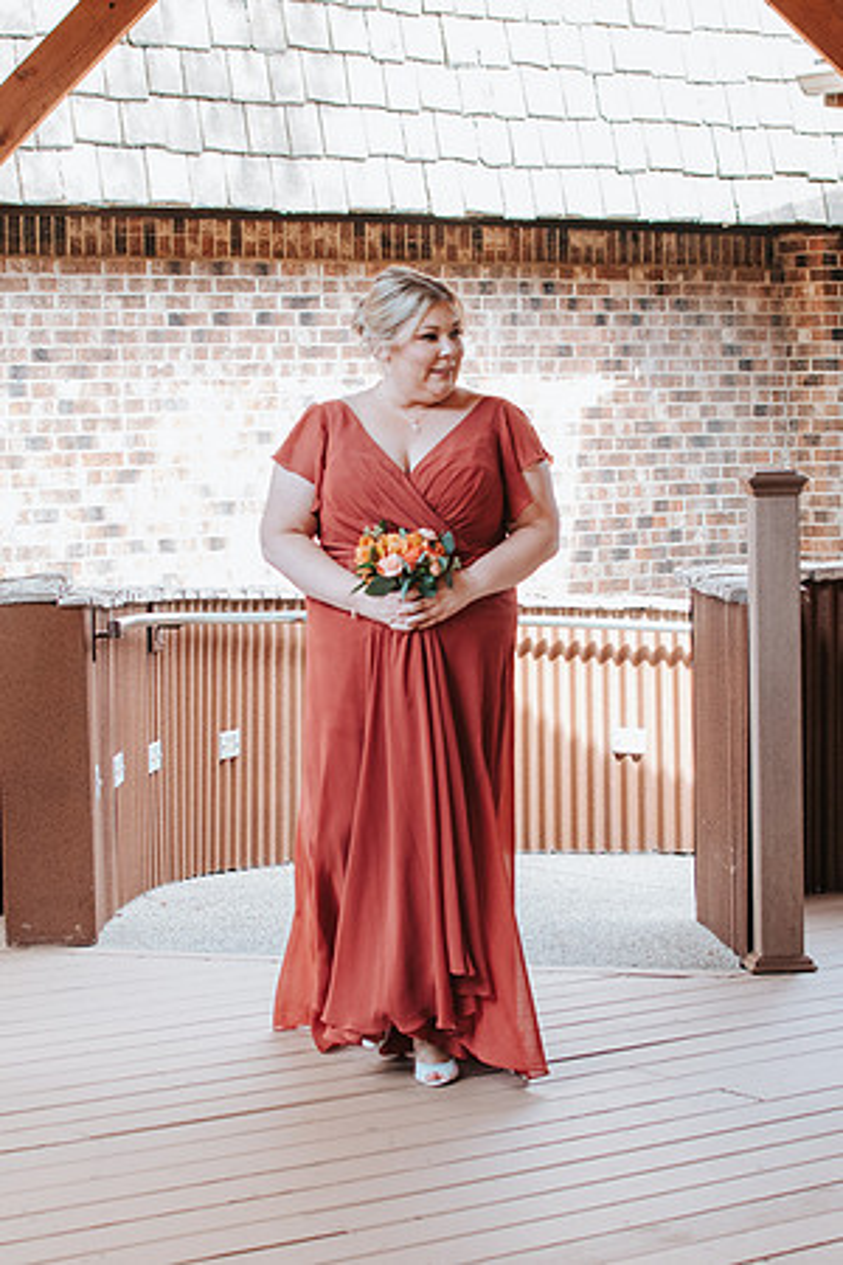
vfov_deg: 24.5
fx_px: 2909
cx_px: 443
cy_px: 632
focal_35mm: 83
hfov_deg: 16.5
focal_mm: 35
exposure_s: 1/250
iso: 800
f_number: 3.5
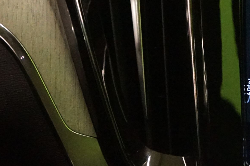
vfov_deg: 10.5
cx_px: 374
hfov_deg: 14.9
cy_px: -38
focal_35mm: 128
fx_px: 889
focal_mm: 38
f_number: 4
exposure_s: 1/25
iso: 6400
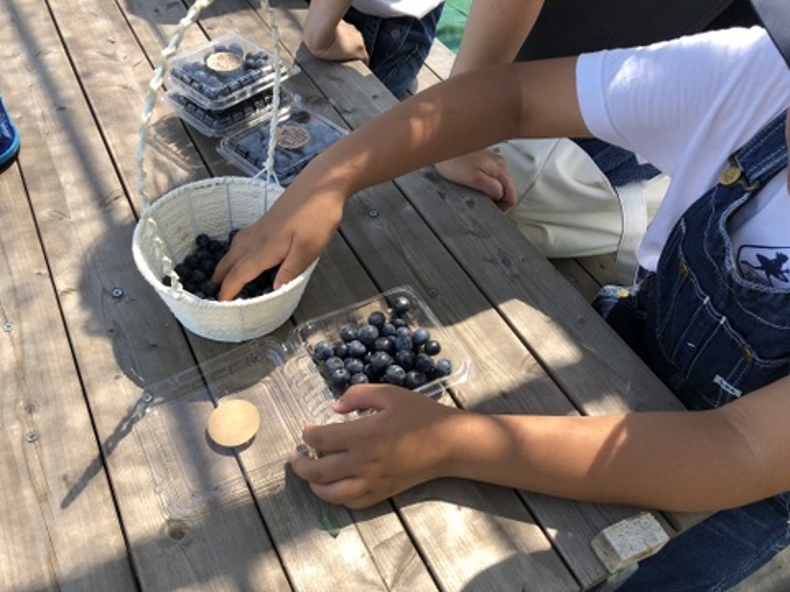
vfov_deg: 49.7
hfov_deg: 63.4
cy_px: 296
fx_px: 639
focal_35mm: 28
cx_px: 395
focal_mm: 3.99
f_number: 1.8
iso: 20
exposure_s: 1/306
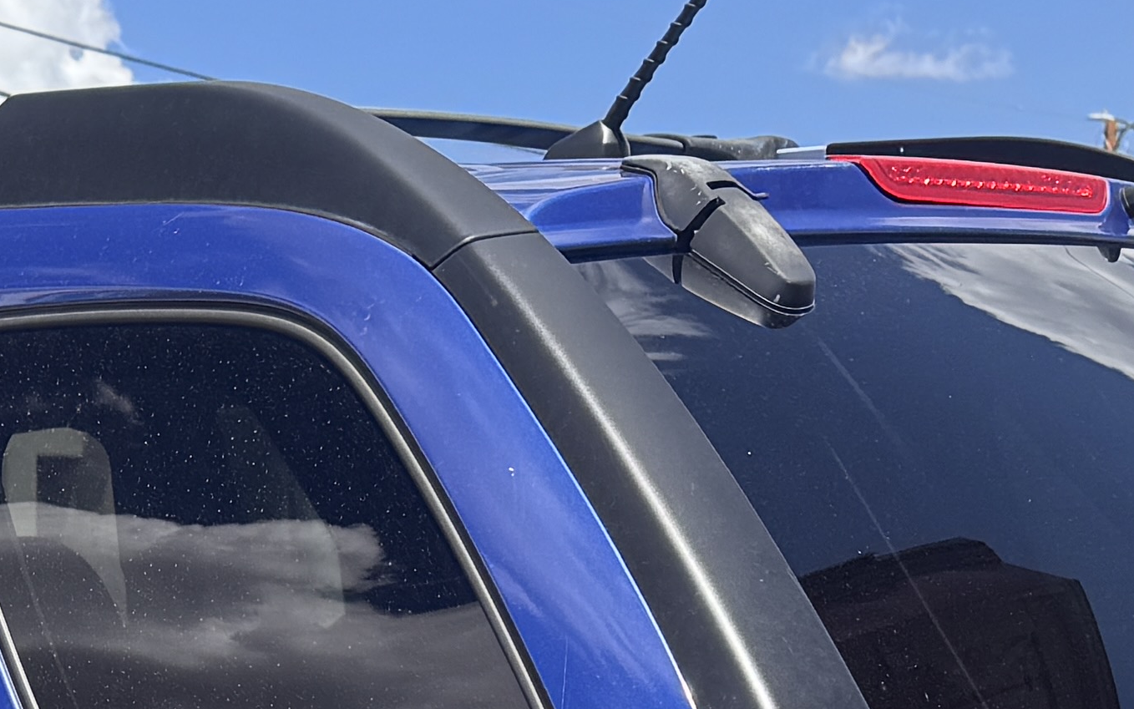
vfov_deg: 11.0
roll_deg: -0.2
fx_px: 3307
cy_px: 1489
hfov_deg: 18.8
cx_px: -90
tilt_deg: -15.0
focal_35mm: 107
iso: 80
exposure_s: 1/3247
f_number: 1.78
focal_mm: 6.76
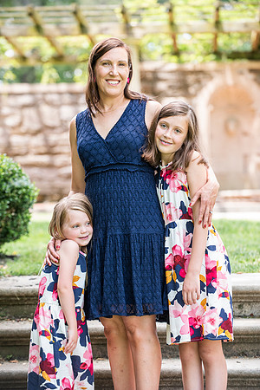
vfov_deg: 15.8
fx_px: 1408
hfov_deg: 10.5
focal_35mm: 130
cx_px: 130
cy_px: 195
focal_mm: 130
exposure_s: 1/320
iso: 800
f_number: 4
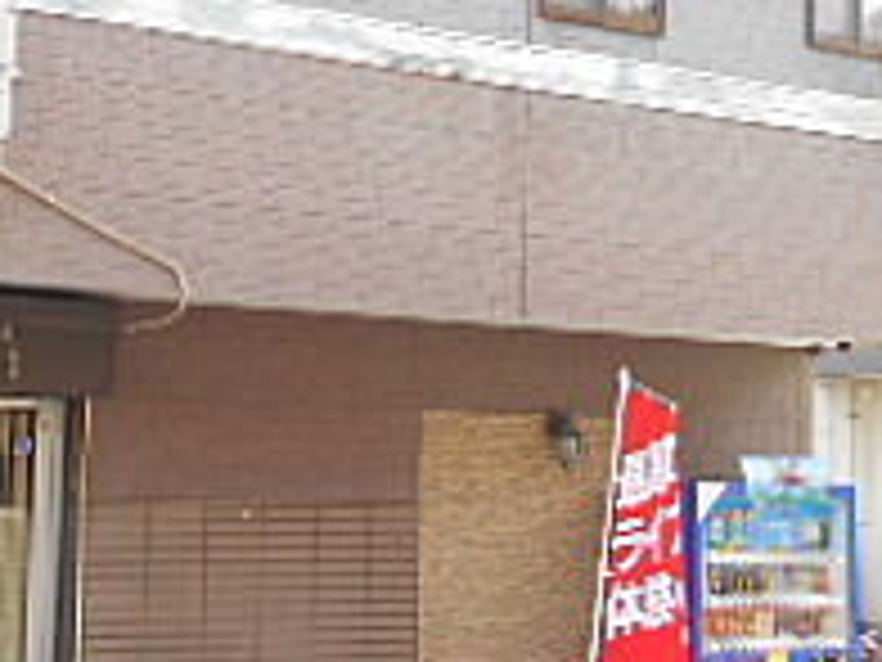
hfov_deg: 23.0
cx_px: 495
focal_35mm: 85
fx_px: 2166
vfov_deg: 17.1
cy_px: 59
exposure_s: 1/160
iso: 80
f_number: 3.2
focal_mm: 4.6
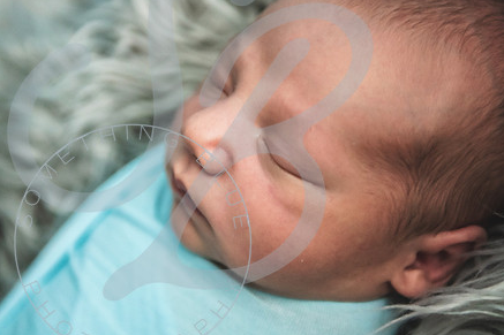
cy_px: 146
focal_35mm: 93
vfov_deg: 14.7
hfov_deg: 21.9
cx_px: 190
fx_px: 1301
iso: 2000
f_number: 2.8
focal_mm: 70
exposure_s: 1/125
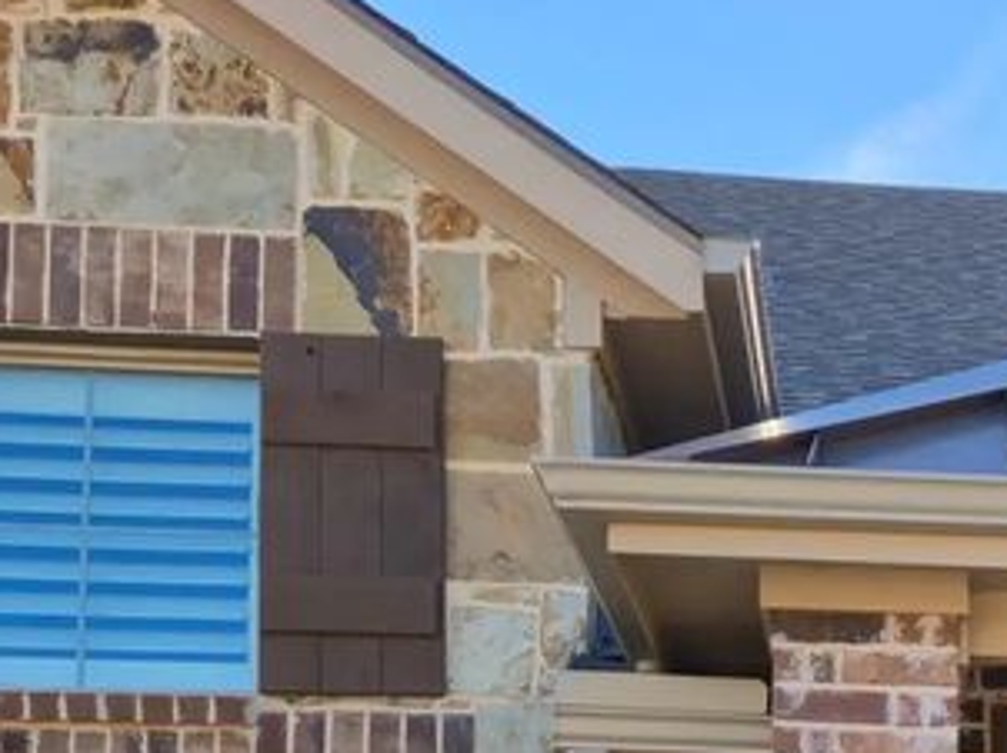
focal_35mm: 78
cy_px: 1003
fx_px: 2267
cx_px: 1267
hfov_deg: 22.7
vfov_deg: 17.6
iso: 25
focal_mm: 5.4
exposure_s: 1/957
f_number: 1.8
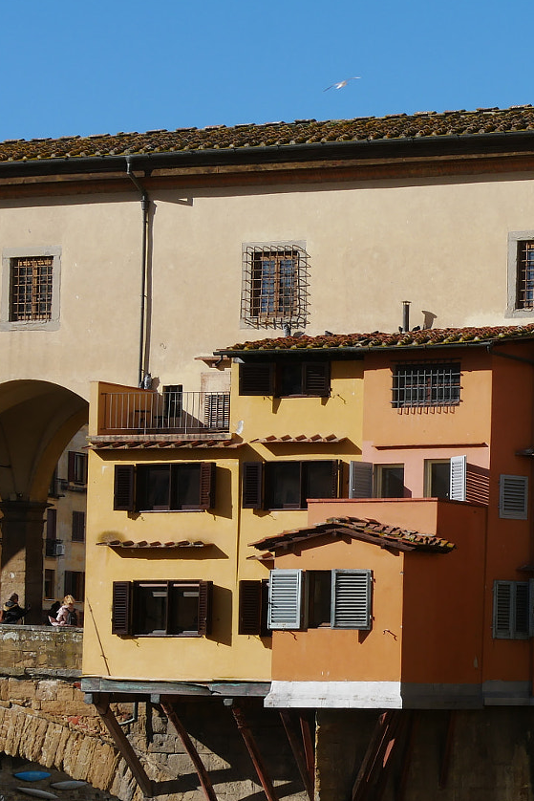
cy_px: 546
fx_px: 3269
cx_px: 673
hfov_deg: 9.2
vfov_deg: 13.9
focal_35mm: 147
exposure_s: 1/160
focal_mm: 37
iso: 200
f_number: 14
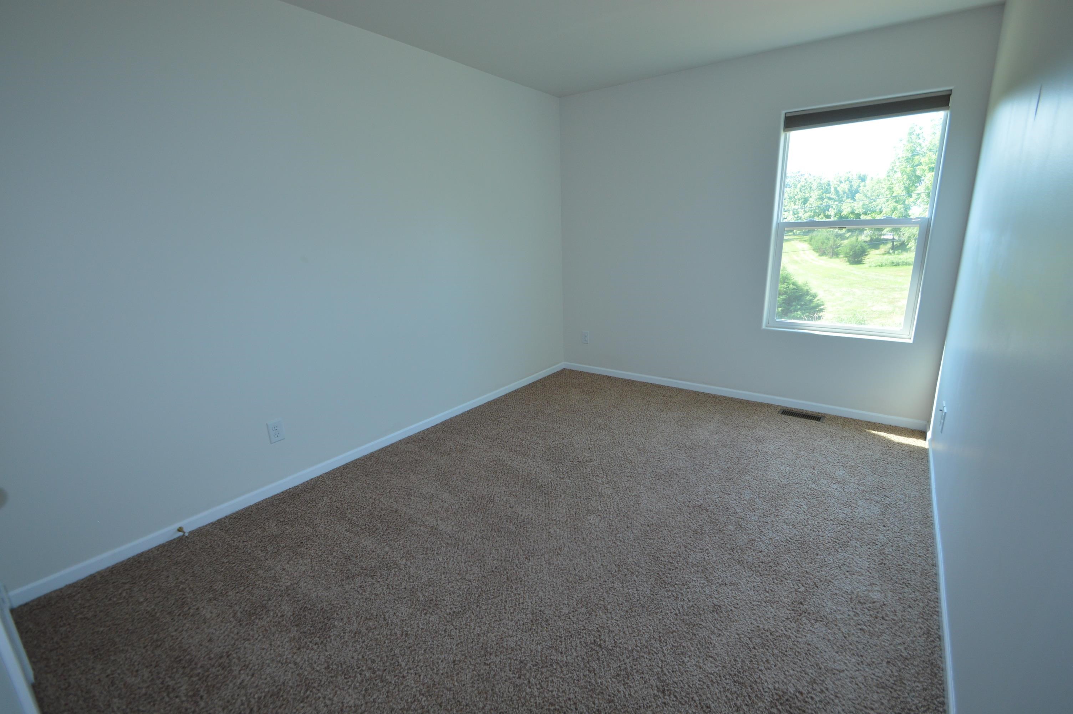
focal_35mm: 15
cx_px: 536
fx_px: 447
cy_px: 357
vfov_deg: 77.2
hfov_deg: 100.4
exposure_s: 1/125
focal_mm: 10
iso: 400
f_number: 5.6
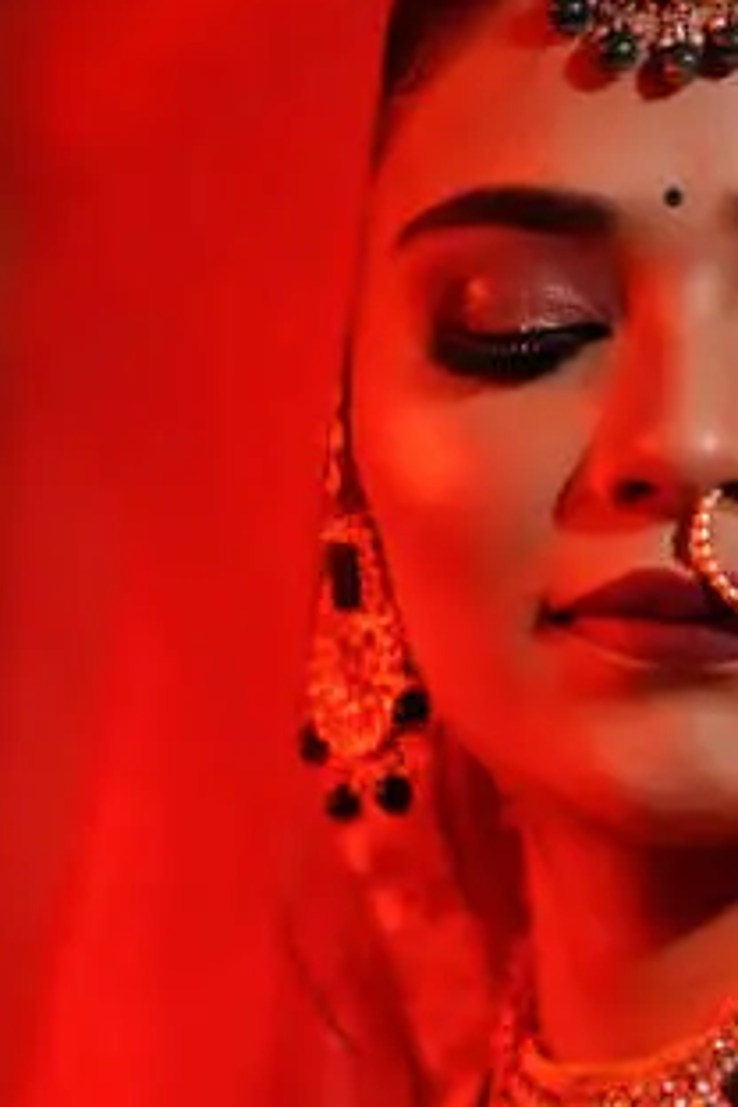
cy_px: 1139
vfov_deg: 15.7
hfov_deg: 10.6
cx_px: 754
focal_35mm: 128
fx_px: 3936
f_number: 1.8
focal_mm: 50
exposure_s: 1/250
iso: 400
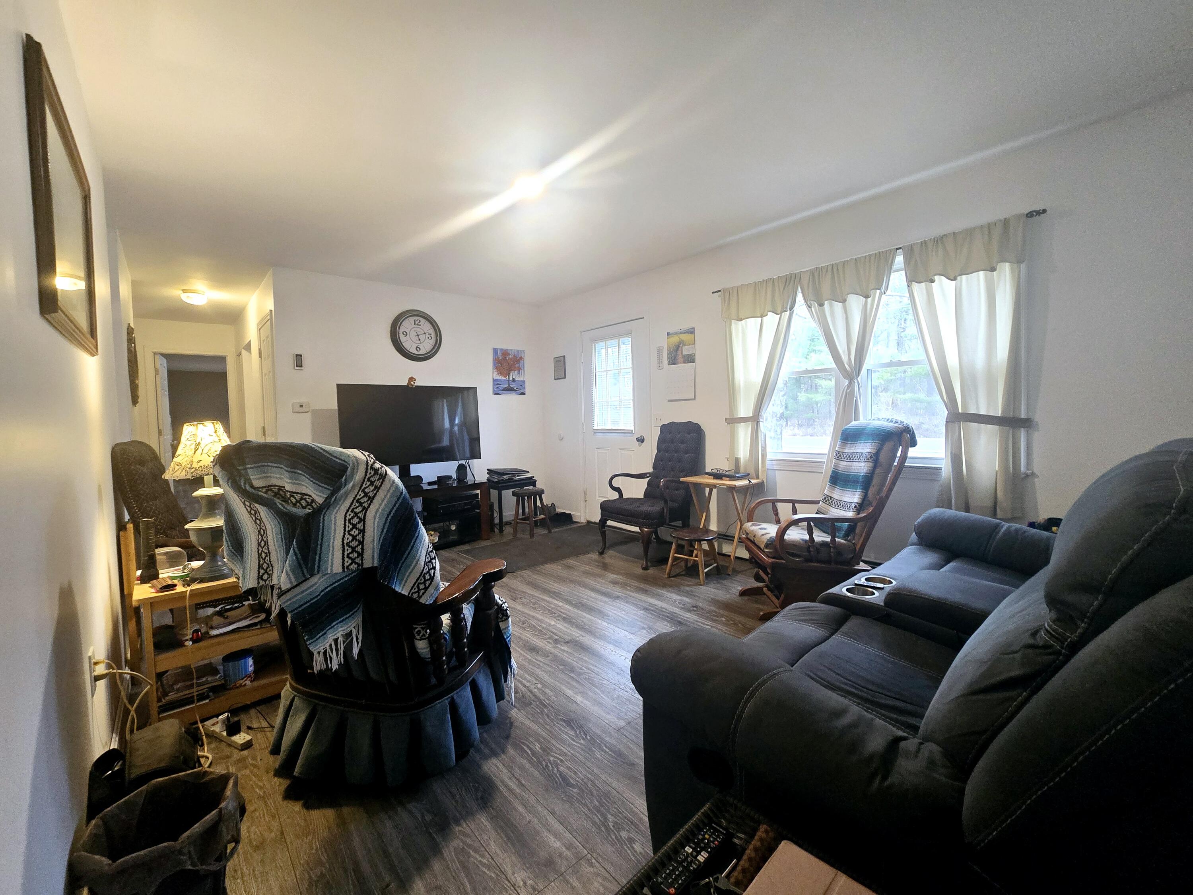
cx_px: 596
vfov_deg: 89.9
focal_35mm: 13
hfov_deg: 106.2
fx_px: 448
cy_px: 448
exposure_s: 1/60.2
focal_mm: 2.2
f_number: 2.2
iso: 320
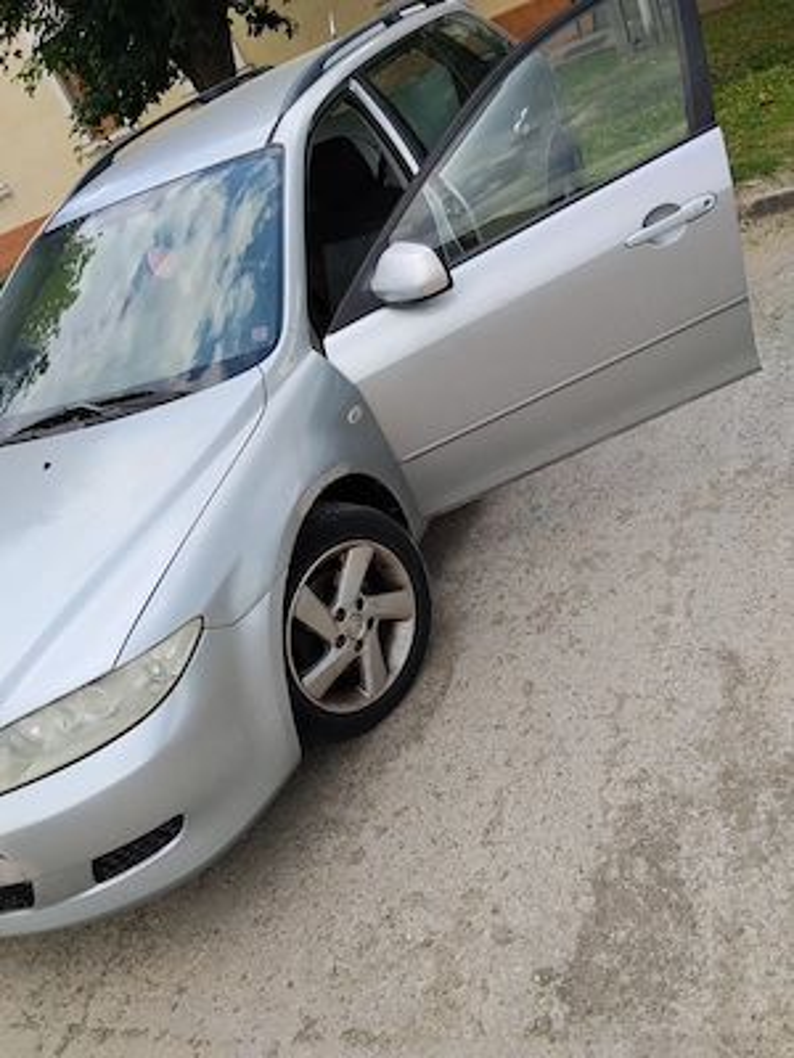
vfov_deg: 61.7
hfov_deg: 48.2
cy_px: 529
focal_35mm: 29
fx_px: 887
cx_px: 397
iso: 50
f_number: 1.8
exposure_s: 1/661
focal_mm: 4.22
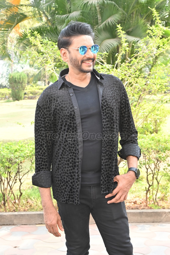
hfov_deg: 20.6
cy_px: 128
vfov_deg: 30.5
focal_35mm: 66
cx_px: 85
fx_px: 467
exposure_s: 1/200
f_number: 7.1
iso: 800
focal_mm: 44
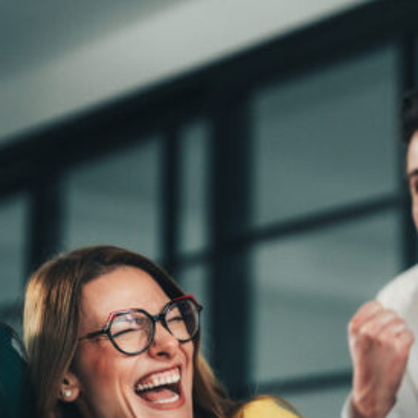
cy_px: 372
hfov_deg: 14.6
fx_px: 1626
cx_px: 308
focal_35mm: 119
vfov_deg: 14.5
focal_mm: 50
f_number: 1.2
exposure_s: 1/320
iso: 400
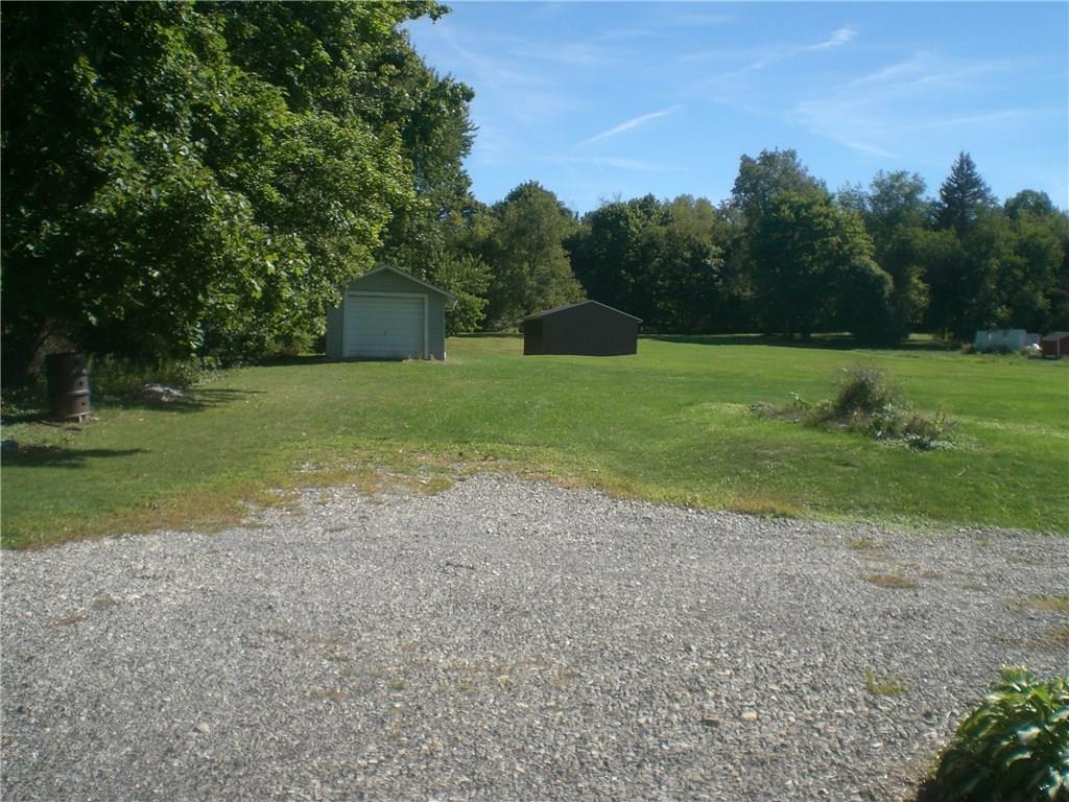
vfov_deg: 37.7
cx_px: 534
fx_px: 1174
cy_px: 401
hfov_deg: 49.0
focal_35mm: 38
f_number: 4.4
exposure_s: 1/400
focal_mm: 6.3
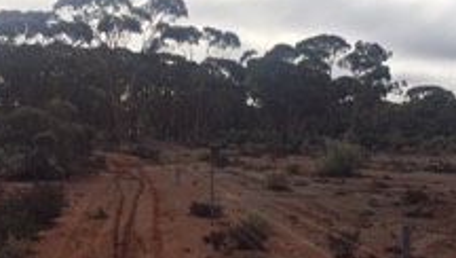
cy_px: 148
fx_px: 920
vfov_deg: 15.9
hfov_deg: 27.8
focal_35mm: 76
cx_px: 215
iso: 32
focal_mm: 4.15
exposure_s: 1/3425
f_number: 2.2
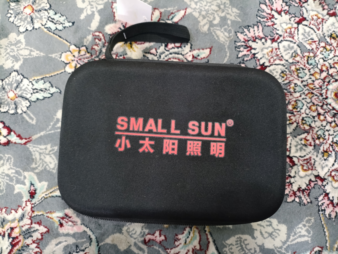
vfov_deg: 54.9
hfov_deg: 69.4
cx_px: 169
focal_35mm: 25
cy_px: 127
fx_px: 244
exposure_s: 1/16.7
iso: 1600
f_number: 1.7
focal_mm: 4.71
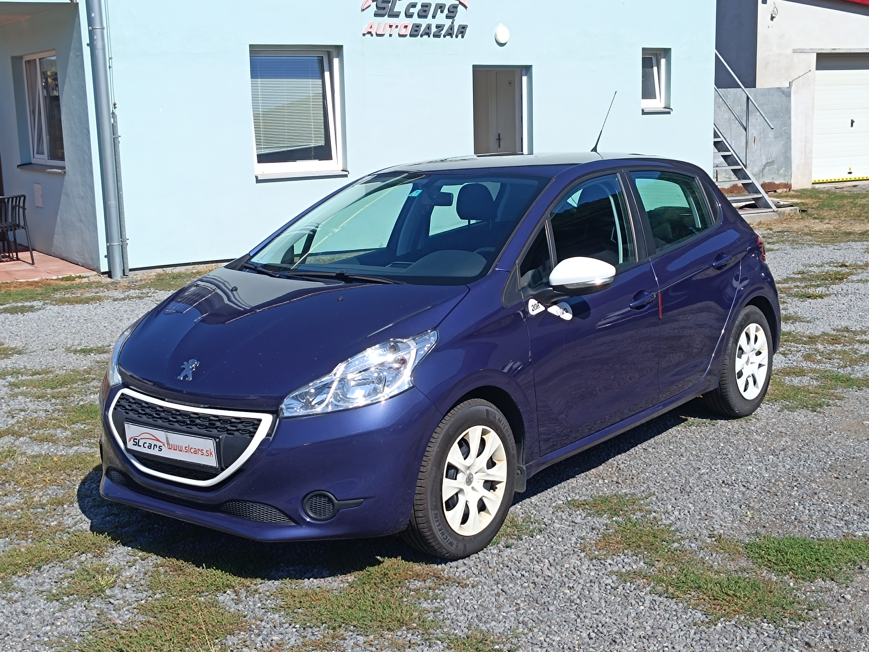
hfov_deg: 71.6
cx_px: 434
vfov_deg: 56.8
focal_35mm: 24
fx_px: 602
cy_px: 326
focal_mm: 5.59
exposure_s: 1/1783
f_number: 1.88
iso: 58
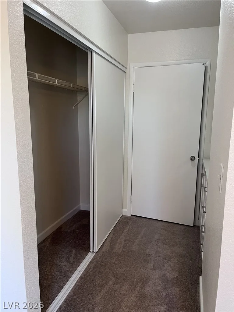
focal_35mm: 26
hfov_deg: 53.1
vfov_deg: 67.3
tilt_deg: -9.8
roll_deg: +0.8
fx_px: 234
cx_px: 117
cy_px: 156
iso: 200
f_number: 1.6
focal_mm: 5.1
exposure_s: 1/60
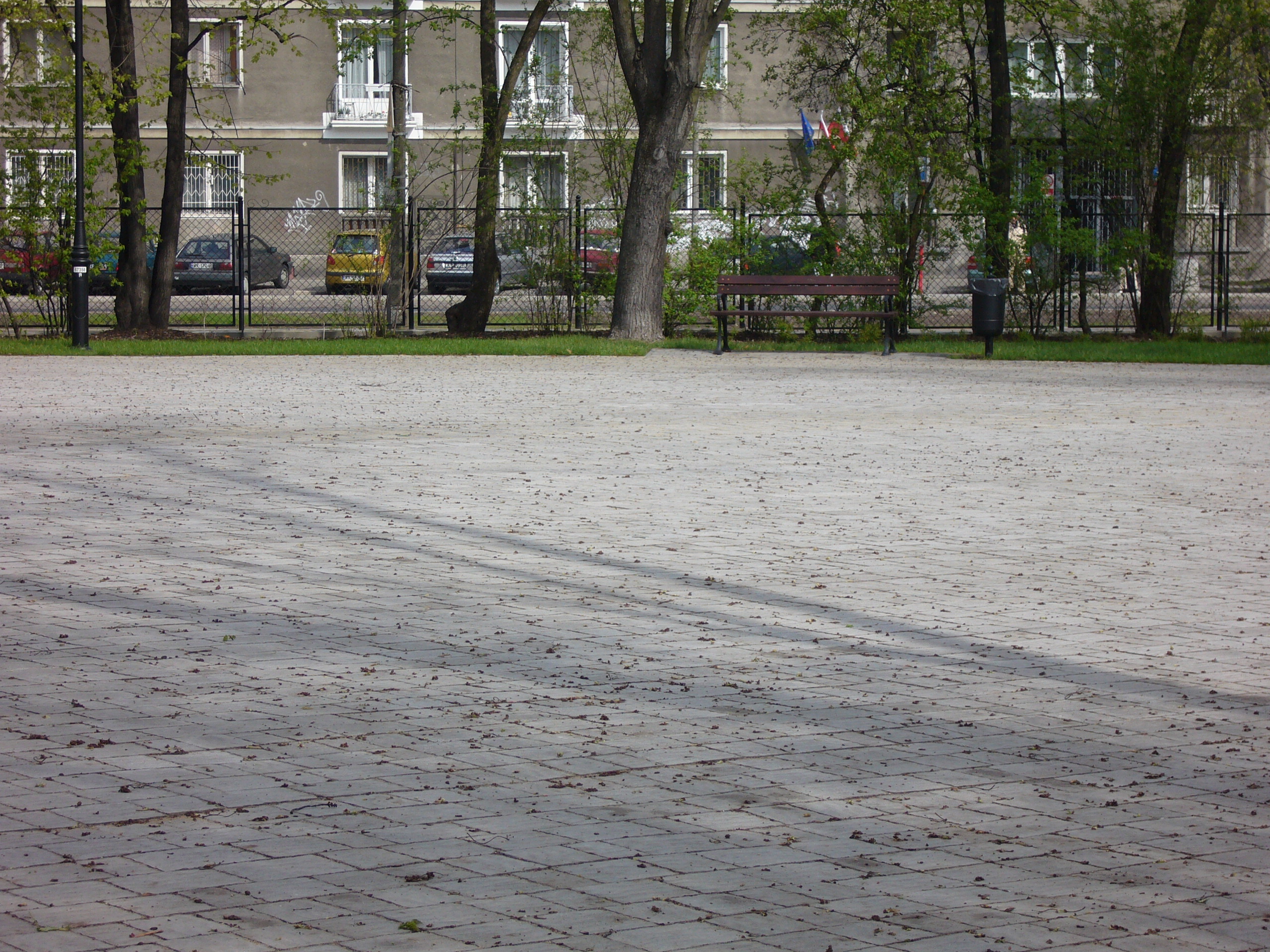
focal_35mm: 97
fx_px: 3559
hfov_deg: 20.2
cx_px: 635
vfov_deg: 15.2
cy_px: 476
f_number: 4.8
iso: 80
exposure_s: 1/320
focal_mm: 16.1
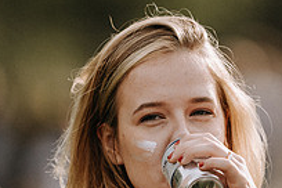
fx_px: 5687
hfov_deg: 2.8
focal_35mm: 726
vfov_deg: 1.9
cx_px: 155
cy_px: 134
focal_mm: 200
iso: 100
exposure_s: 1/1000
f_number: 2
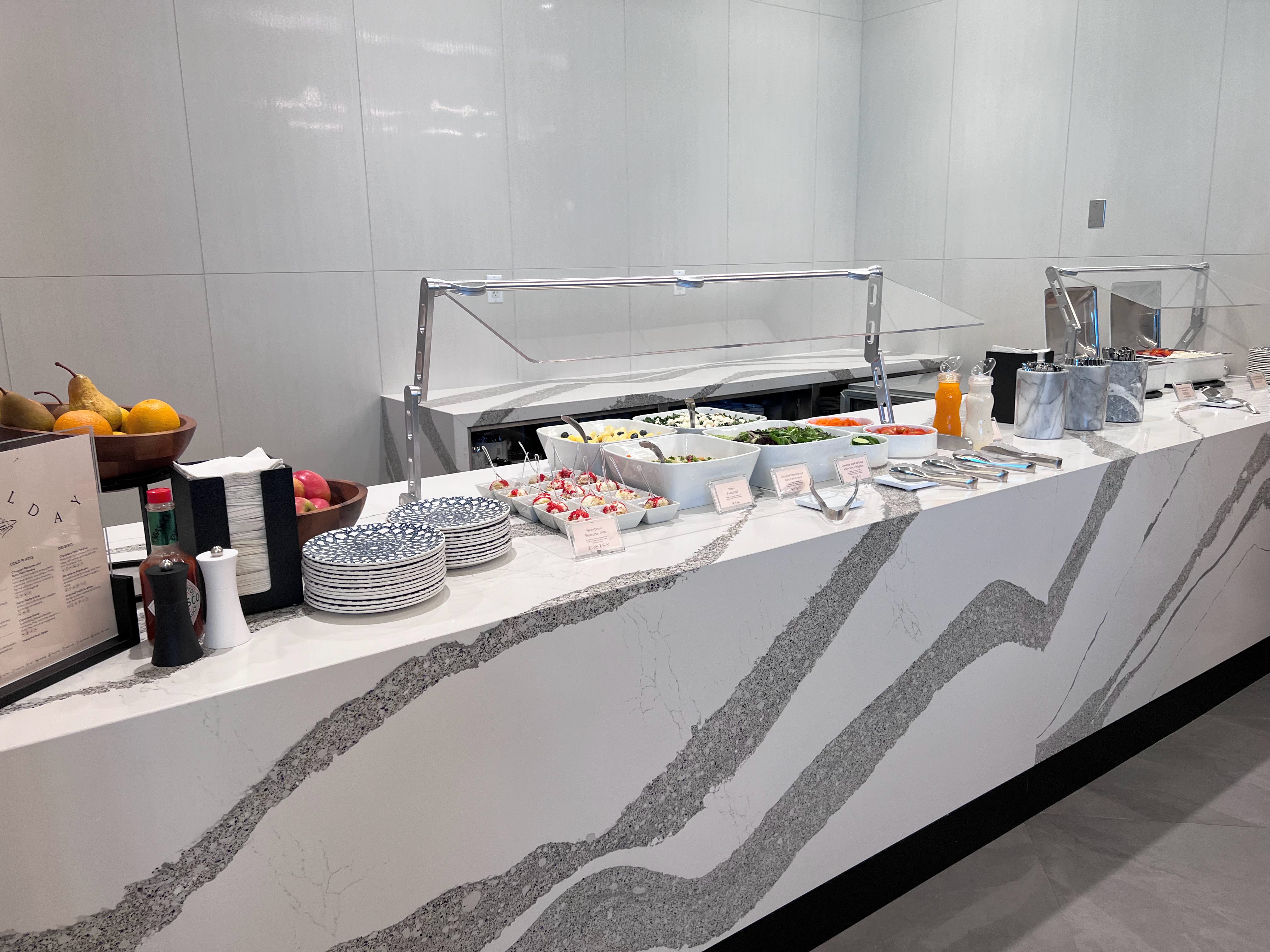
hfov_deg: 67.3
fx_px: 954
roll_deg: +2.7
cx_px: 635
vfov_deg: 53.1
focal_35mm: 26
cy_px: 476
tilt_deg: -8.8
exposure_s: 1/120
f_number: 1.5
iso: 100
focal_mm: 5.7
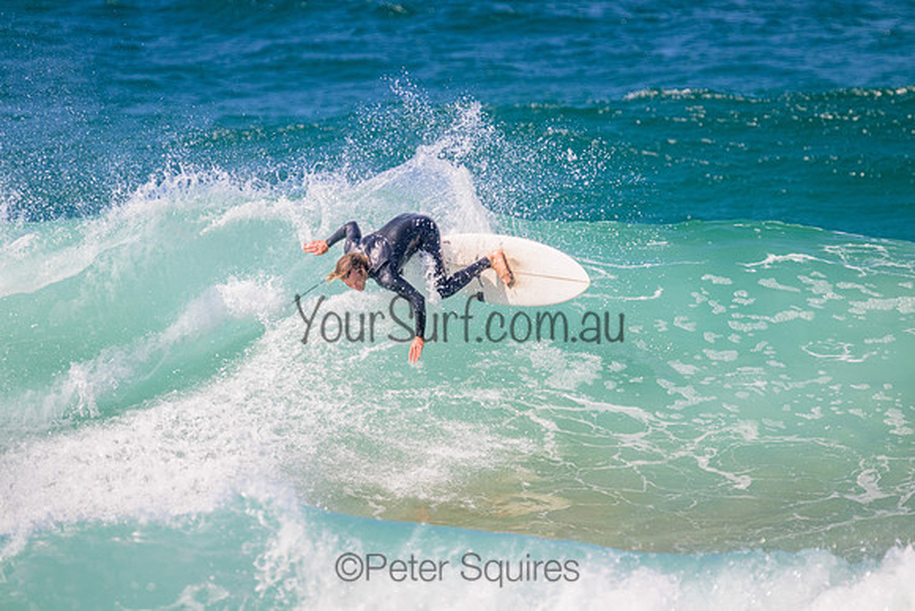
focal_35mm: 800
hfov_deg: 2.6
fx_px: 20337
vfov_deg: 1.7
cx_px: 458
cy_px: 306
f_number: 11
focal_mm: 800
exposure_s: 1/2000
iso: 1400
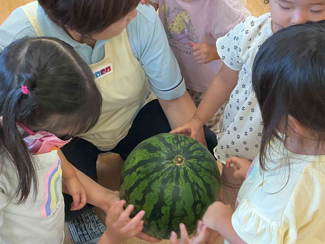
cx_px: 168
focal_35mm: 57
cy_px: 109
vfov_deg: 25.7
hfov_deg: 33.8
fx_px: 535
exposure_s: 1/60
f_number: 1.8
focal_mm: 3
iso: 80
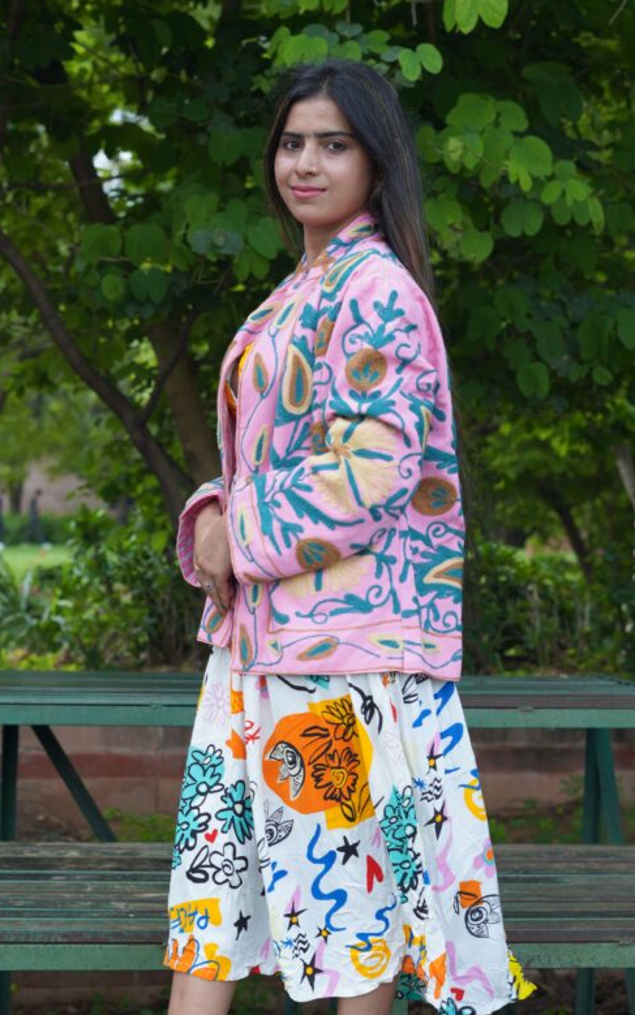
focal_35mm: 67
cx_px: 303
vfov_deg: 30.6
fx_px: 1855
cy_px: 585
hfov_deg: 19.4
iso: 100
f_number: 4
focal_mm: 50
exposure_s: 1/125
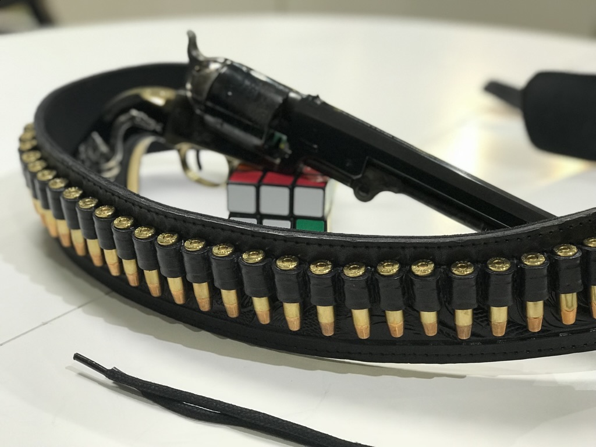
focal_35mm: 57
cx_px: 298
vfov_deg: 25.7
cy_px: 224
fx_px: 981
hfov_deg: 33.8
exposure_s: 1/50
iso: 80
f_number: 2.8
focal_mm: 6.6
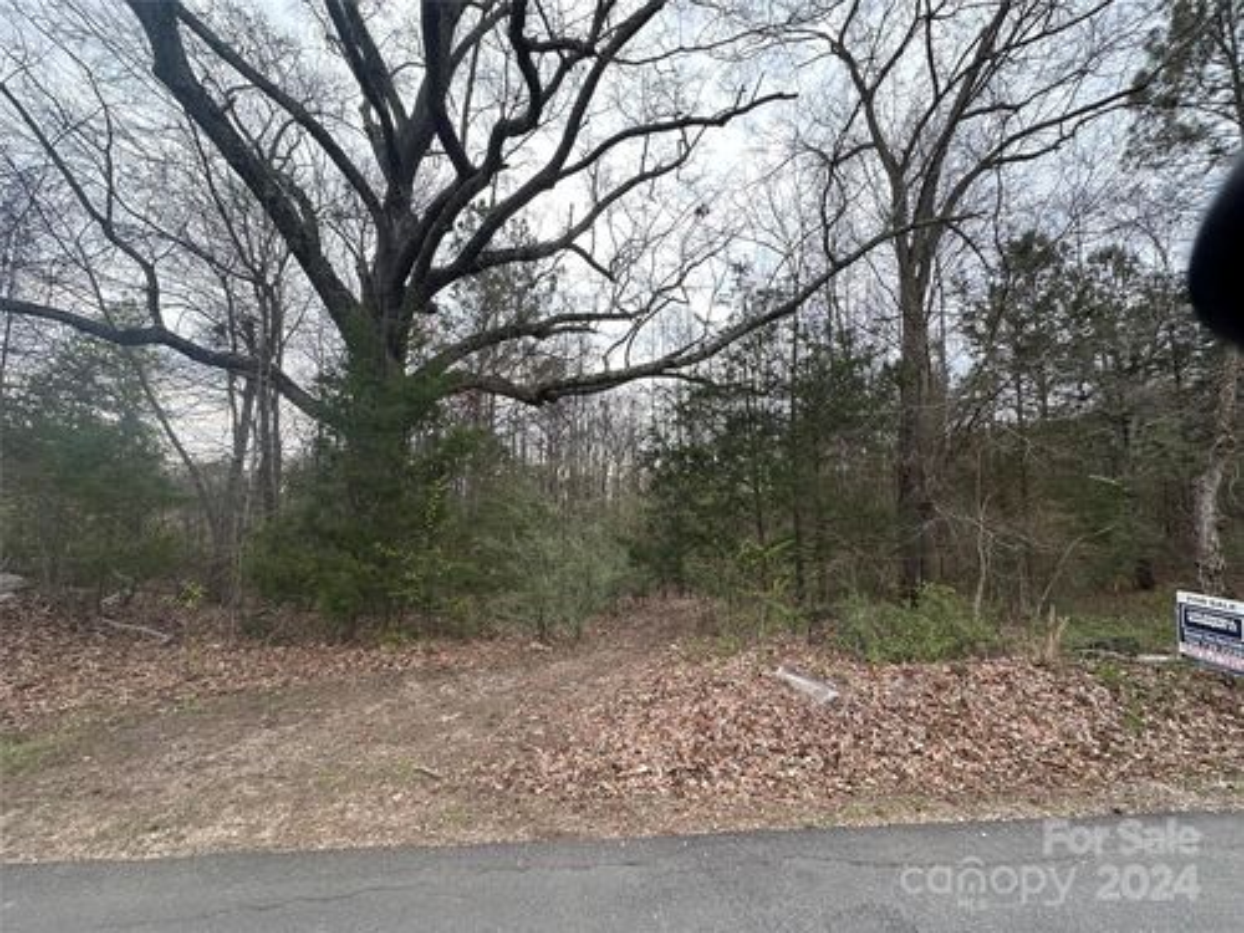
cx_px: 622
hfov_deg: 102.1
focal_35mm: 14
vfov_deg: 85.7
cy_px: 466
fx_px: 503
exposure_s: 1/285
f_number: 2.2
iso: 40
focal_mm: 2.22
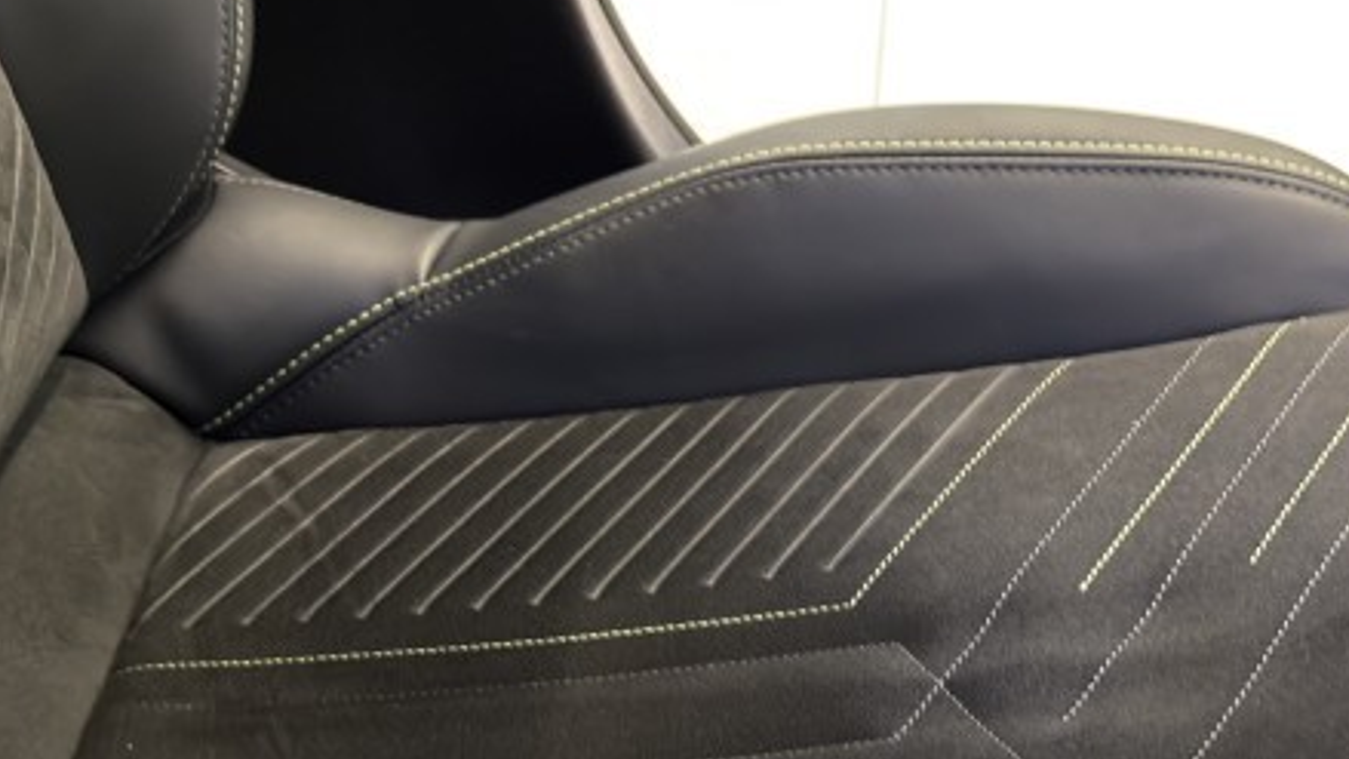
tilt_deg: -42.6
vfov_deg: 19.5
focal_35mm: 61
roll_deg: -5.4
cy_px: 639
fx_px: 2182
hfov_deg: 34.2
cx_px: 854
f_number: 1.78
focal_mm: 6.76
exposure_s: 1/30
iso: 640
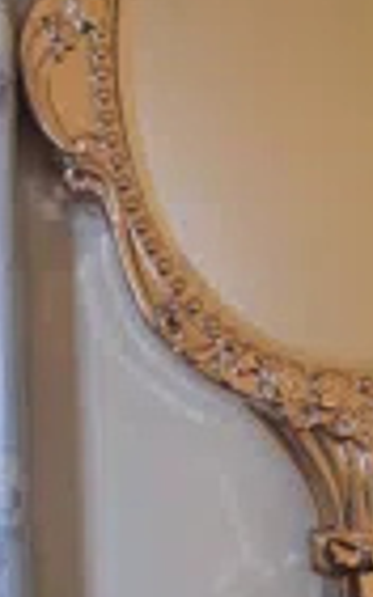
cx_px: 280
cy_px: 271
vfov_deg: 29.8
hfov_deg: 18.7
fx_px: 1123
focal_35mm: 69
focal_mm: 5.4
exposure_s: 1/100
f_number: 1.8
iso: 400
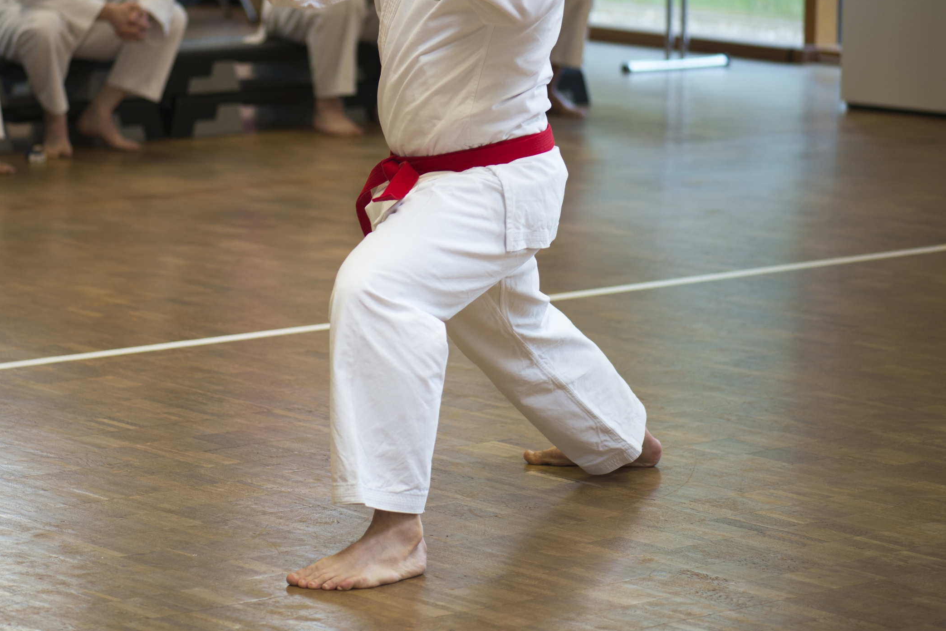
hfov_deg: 13.6
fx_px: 3969
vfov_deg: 9.1
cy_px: 183
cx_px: 301
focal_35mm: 151
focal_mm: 105
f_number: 2.8
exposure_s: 1/125
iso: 200
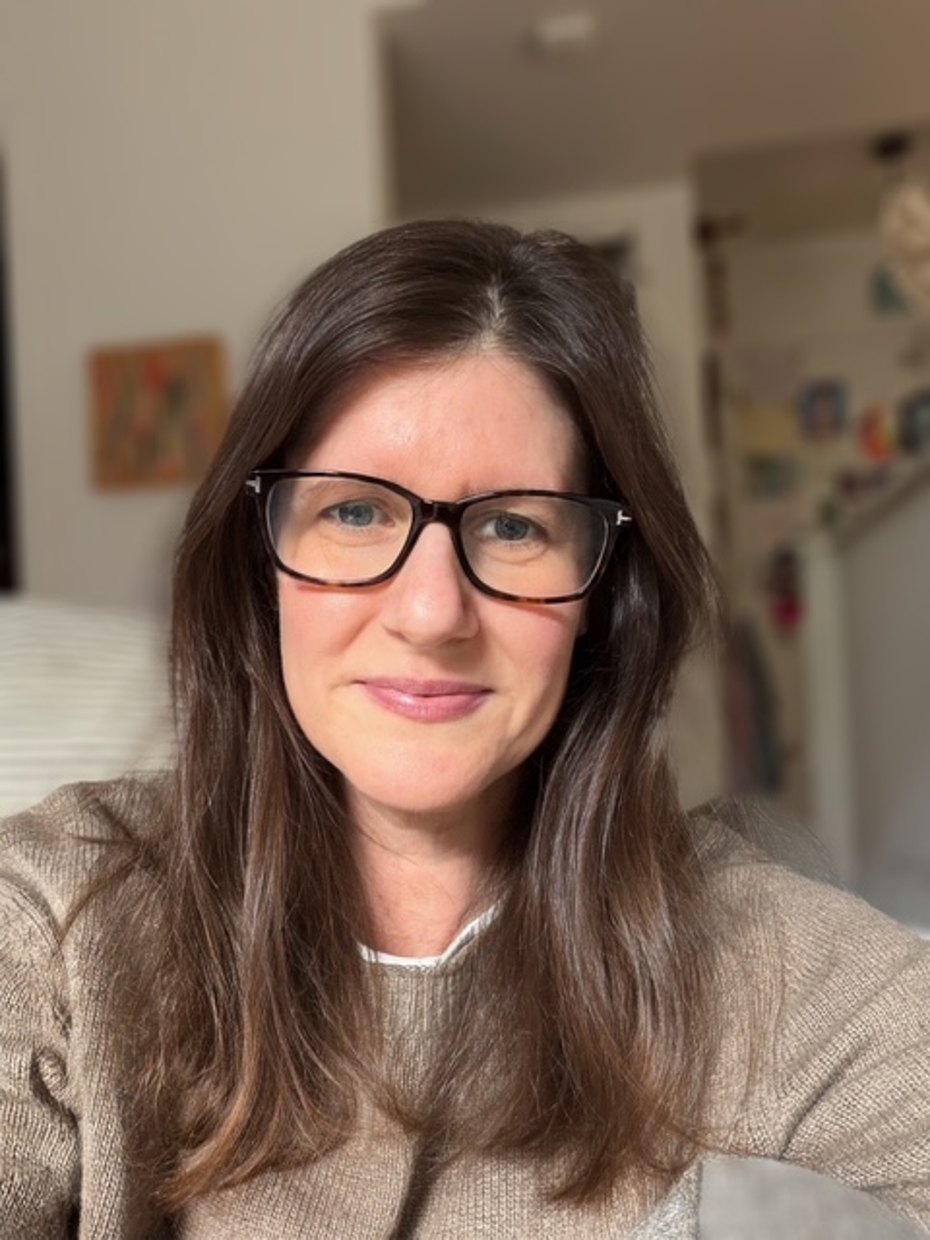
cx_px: 465
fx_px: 1075
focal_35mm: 30
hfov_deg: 46.8
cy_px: 620
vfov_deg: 60.0
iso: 125
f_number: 1.9
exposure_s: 1/60
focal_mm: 2.71
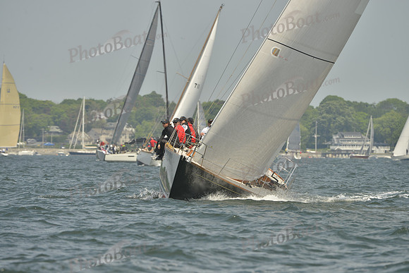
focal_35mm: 400
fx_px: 4545
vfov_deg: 3.4
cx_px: 204
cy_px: 136
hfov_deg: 5.2
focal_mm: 400
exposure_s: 1/1000
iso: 280
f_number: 9
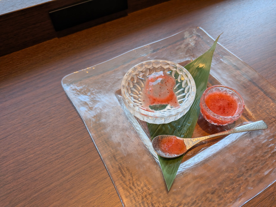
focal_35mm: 24
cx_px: 138
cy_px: 104
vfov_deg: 56.8
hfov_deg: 71.6
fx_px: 191
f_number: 1.7
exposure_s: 1/906
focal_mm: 4.53
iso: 28
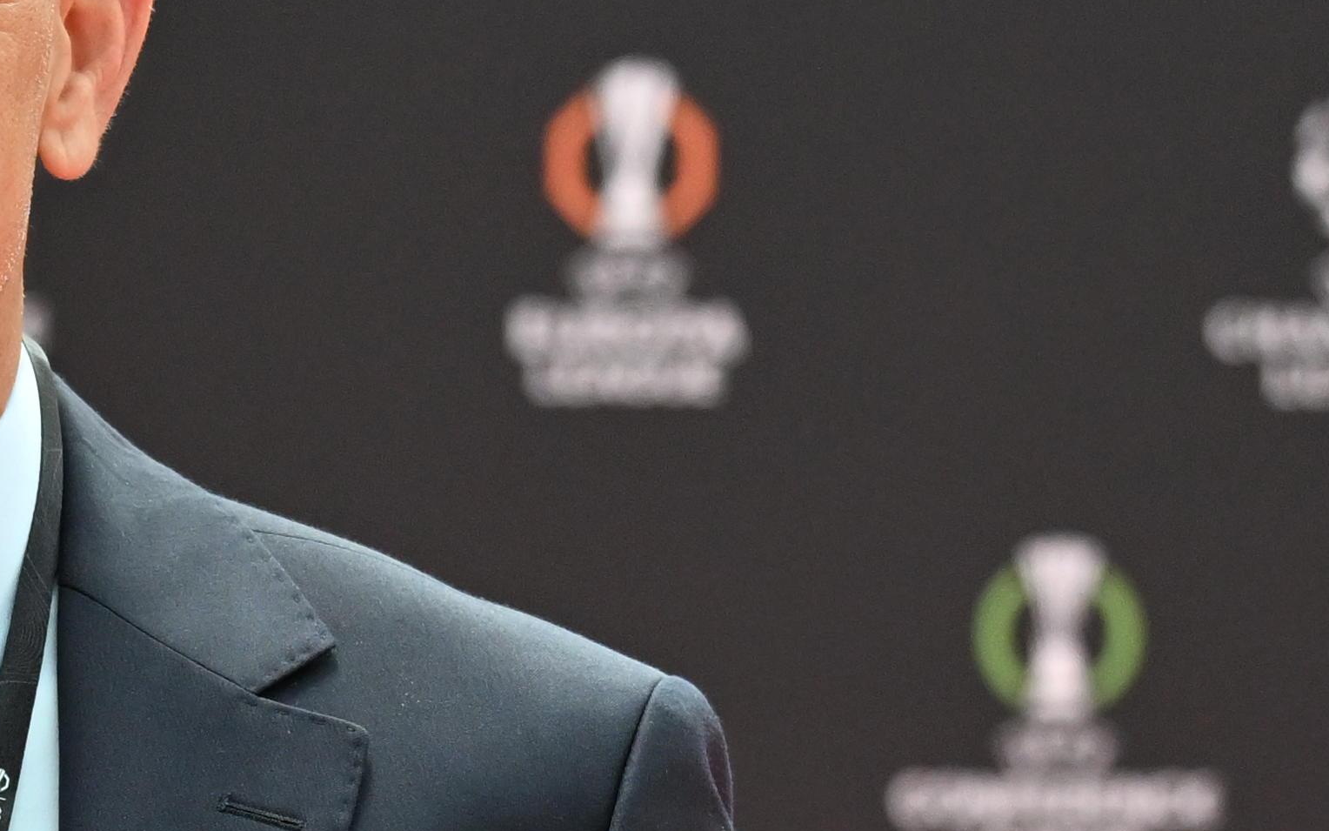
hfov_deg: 5.1
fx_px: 14959
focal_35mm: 413
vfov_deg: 3.2
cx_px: -612
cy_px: 1371
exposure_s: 1/500
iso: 1000
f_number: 3.2
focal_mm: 75
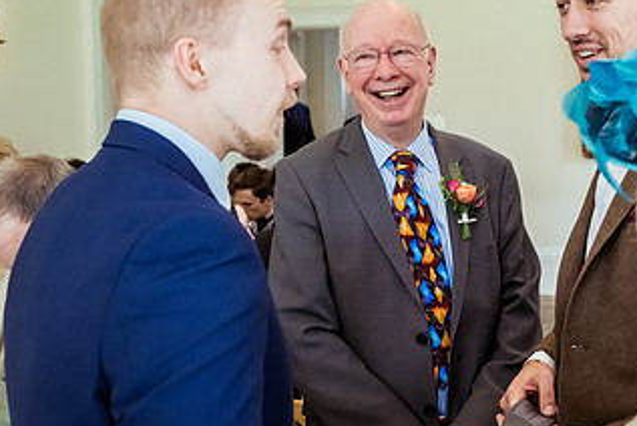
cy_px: 162
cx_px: 478
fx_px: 939
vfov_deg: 25.5
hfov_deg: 36.6
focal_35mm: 53
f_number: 4.5
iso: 5600
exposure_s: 1/800
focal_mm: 29
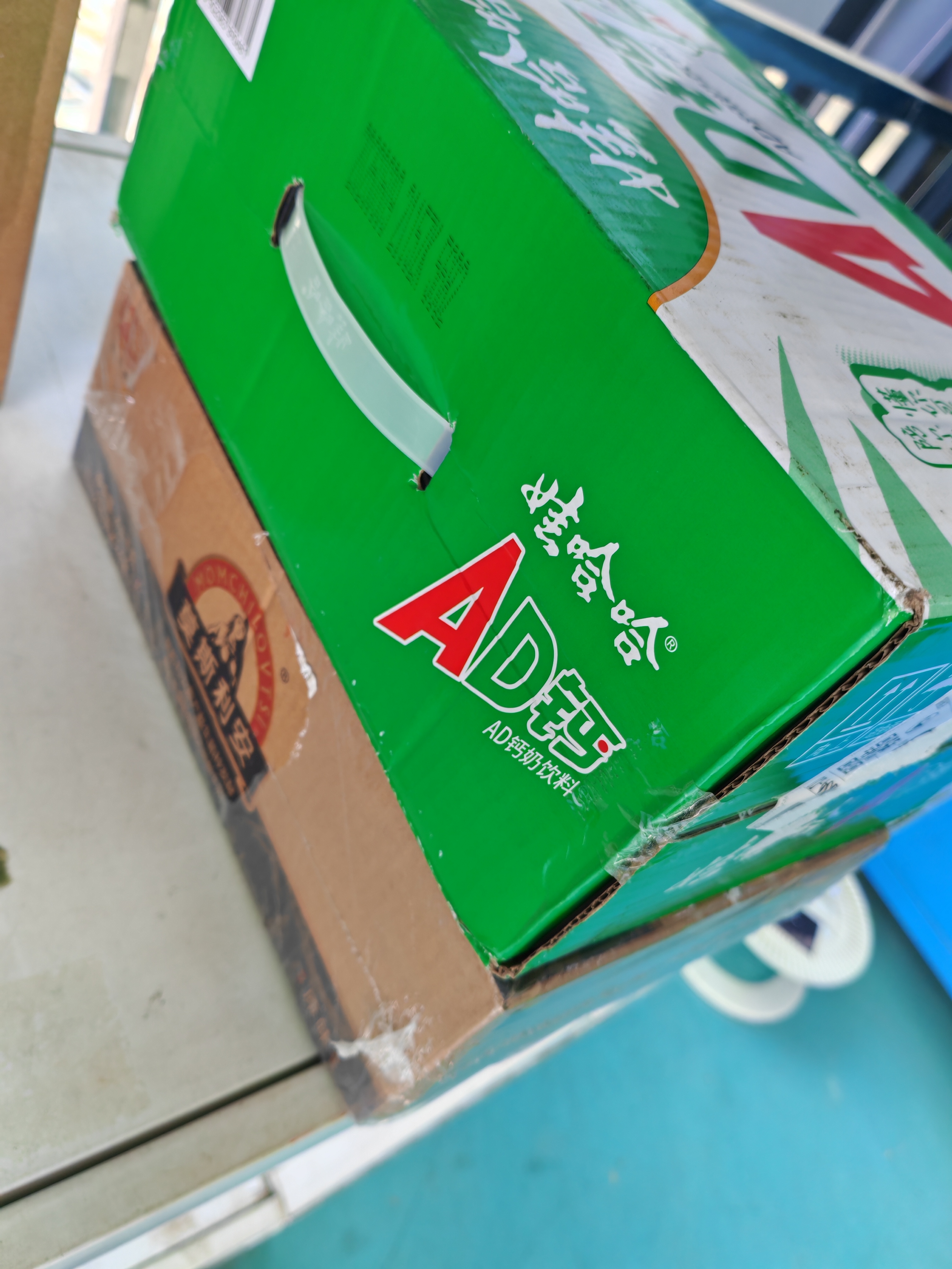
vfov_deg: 65.3
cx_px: 476
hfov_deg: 51.4
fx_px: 990
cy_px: 634
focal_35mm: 27
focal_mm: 5.52
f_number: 1.95
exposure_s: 1/100
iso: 50
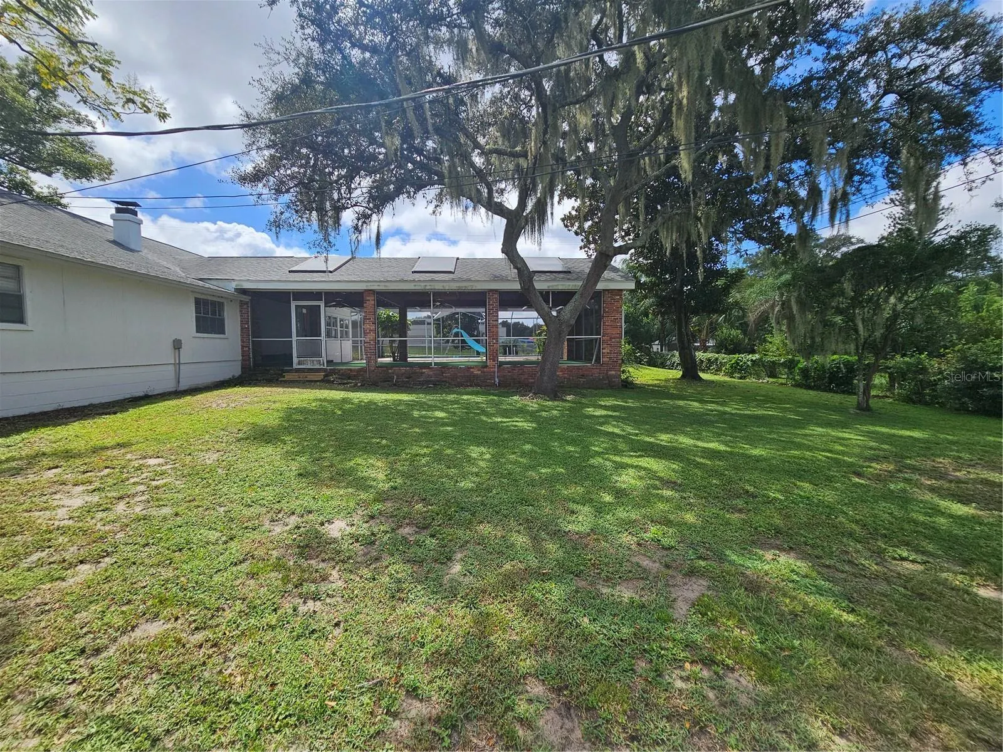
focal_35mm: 13
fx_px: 377
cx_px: 502
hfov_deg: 106.2
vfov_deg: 89.9
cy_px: 376
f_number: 2.2
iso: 50
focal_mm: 2.2
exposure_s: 1/2186
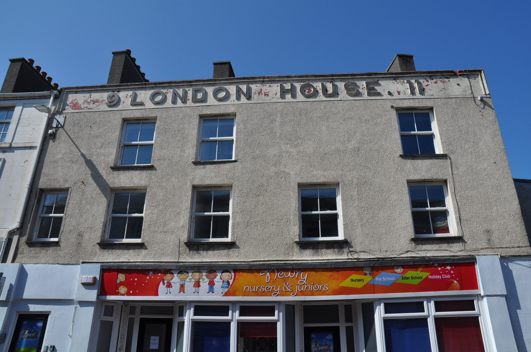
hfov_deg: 67.4
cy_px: 176
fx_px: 398
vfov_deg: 47.8
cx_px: 266
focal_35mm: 27
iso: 200
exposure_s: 1/400
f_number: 10
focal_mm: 18
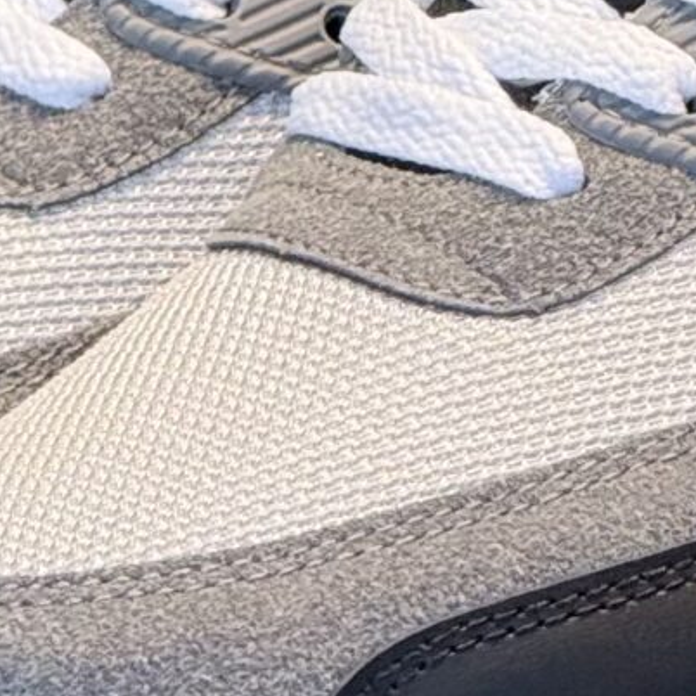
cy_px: 130
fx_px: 15355
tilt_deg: -14.4
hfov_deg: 2.6
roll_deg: -0.2
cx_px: 713
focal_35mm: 675
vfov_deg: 2.6
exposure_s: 1/100
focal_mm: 15.66
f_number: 2.8
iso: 160
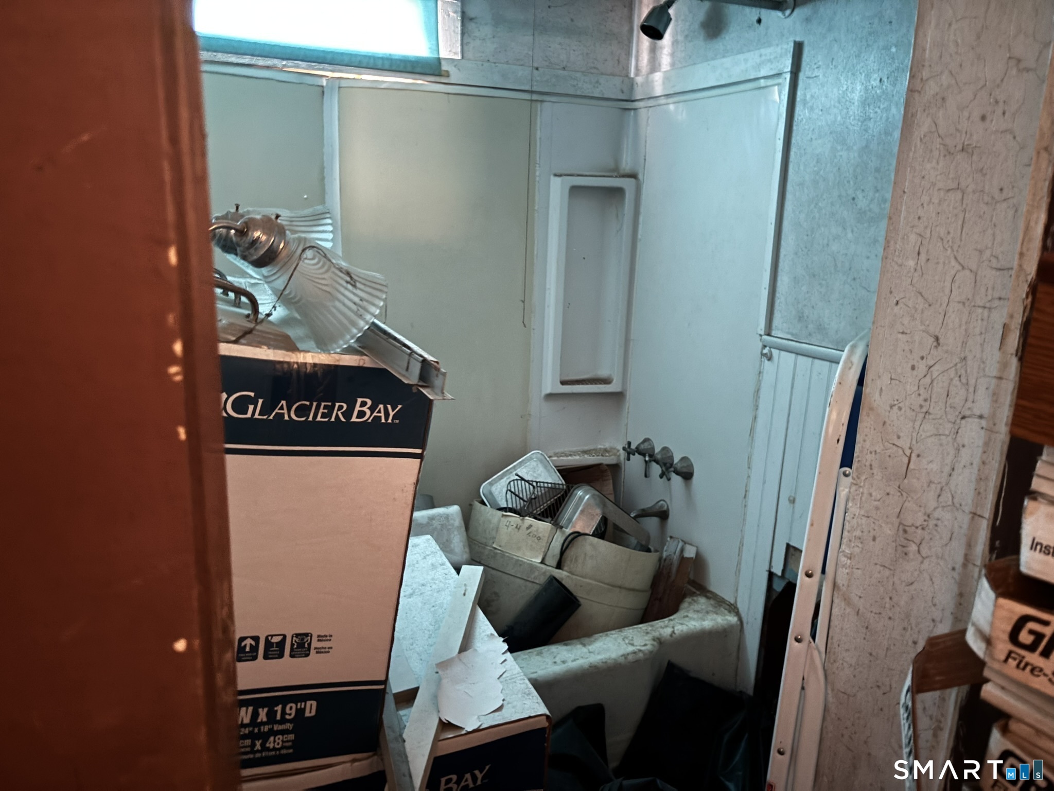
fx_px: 792
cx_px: 527
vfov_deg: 53.1
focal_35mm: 26
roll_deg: -2.9
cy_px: 396
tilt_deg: -13.3
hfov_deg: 67.3
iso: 1250
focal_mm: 5.96
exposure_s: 1/2
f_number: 1.6
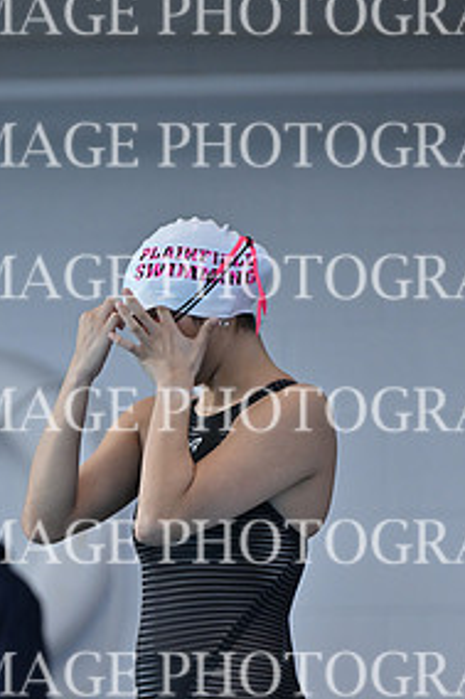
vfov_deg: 5.0
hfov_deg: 3.4
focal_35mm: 409
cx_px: 141
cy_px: 608
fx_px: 7933
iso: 800
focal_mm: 200
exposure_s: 1/800
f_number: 2.8
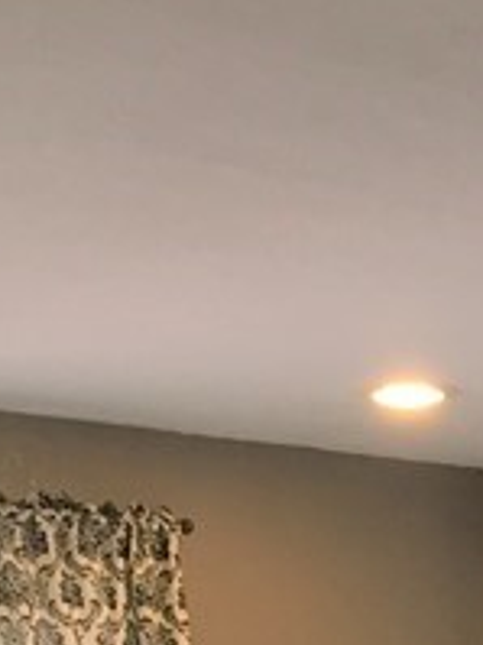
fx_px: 2775
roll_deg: +1.7
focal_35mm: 149
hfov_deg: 9.7
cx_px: 674
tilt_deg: -6.1
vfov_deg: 12.0
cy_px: 1232
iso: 64
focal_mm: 4.15
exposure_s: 1/30
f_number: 2.2
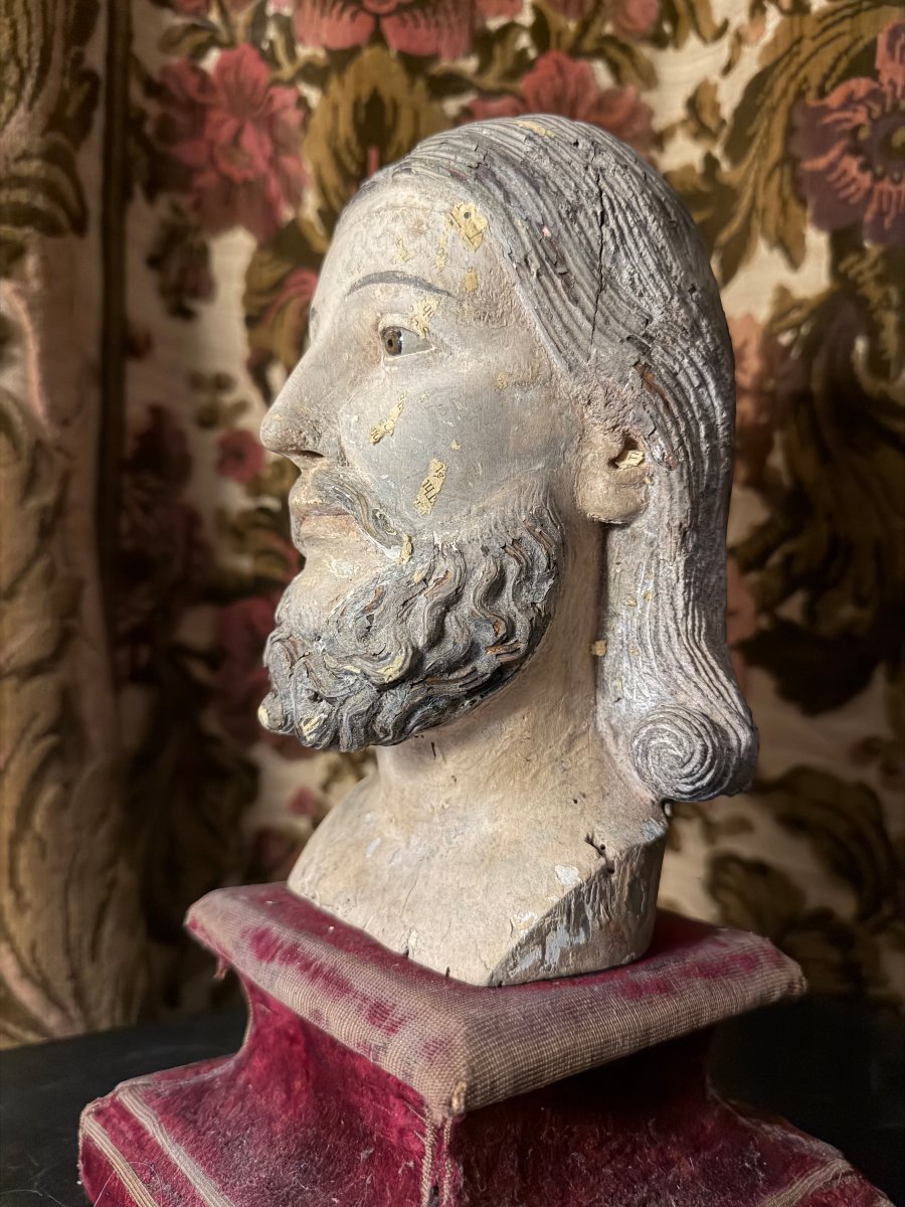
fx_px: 837
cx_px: 452
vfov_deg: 71.6
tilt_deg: +4.3
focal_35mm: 24
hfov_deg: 56.8
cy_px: 604
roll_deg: -3.0
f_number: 1.78
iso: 1000
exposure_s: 1/40
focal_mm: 6.76
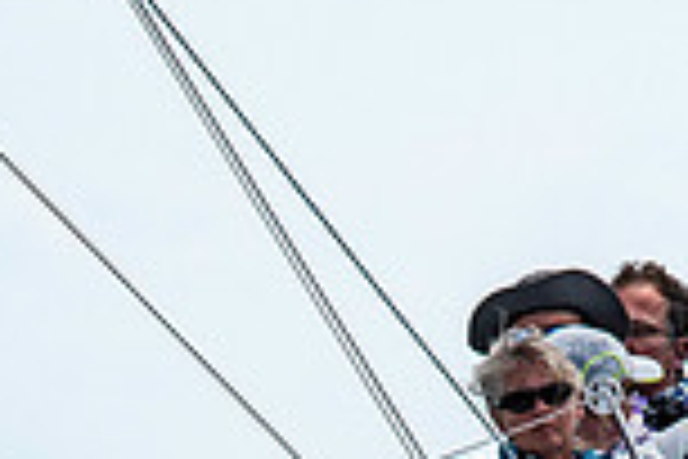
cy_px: 767
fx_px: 33308
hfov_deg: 1.2
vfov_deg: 0.8
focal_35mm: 1743
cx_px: 274
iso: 320
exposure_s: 1/2500
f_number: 5.6
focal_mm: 300
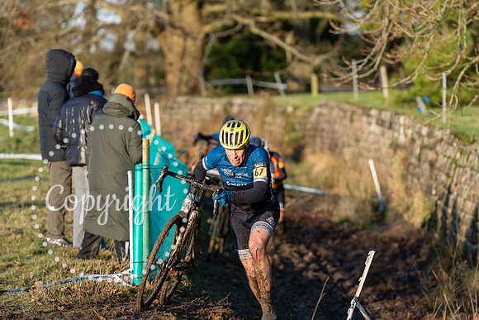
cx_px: 240
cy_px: 160
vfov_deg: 8.1
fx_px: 2262
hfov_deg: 12.1
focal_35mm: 170
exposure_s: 1/1000
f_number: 3.5
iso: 250
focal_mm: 170
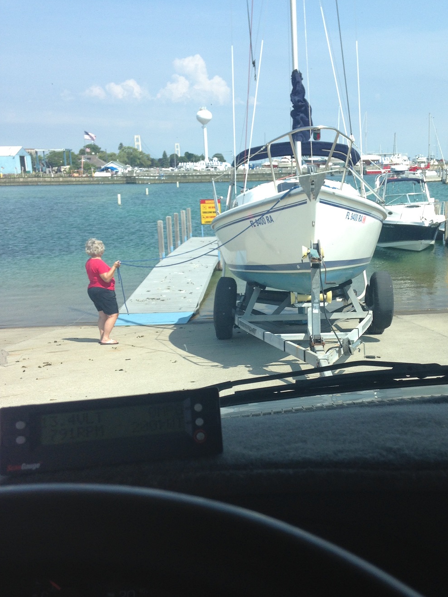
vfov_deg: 45.8
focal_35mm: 41
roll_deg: +1.3
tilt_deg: -13.3
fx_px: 708
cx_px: 277
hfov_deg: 35.0
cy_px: 311
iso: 50
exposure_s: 1/786
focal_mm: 4.12
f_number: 2.4
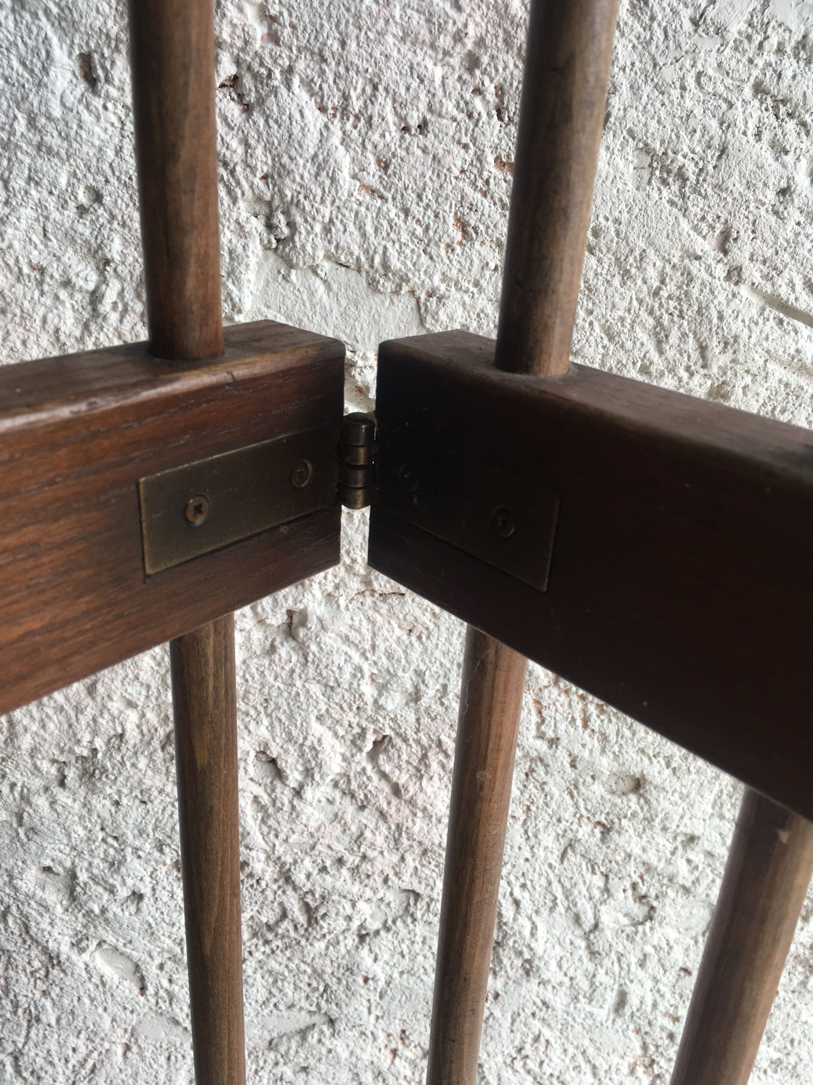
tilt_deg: -26.4
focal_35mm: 29
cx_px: 406
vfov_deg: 61.7
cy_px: 542
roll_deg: -2.1
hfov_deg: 48.2
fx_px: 908
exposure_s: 1/100
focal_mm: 4.15
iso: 32
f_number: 2.2
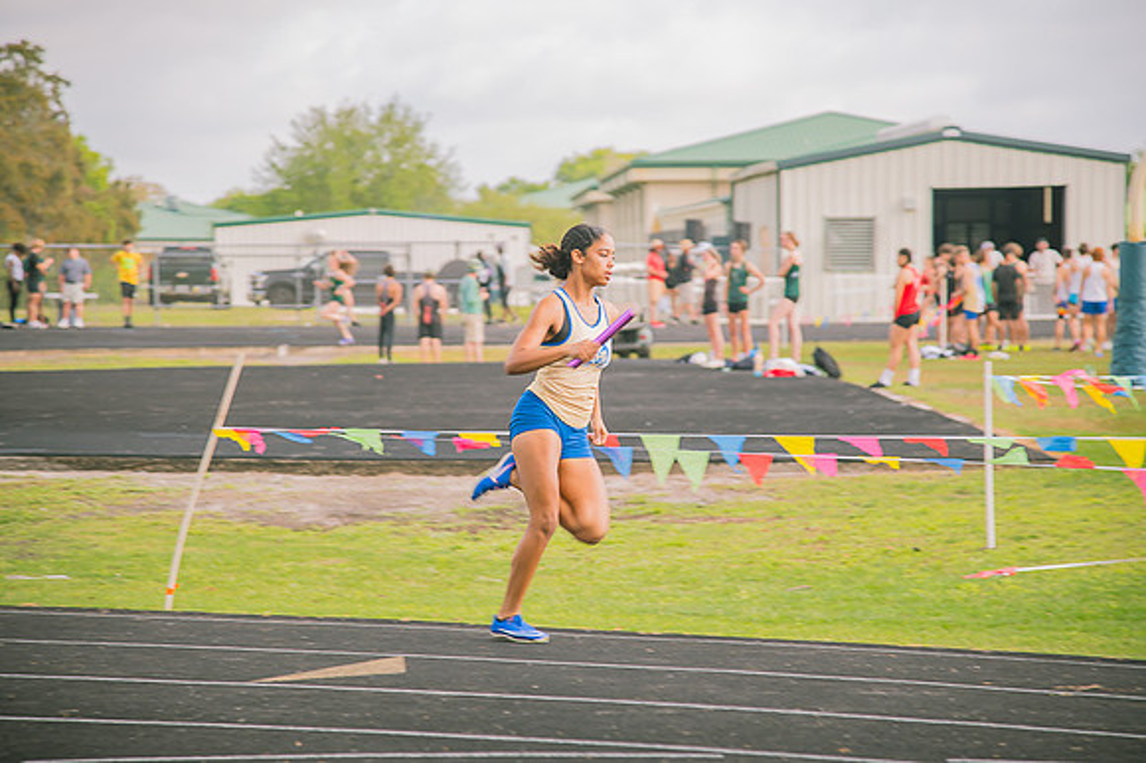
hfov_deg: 17.1
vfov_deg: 11.4
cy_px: 382
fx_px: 3818
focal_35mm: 120
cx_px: 573
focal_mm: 120
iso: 200
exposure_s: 1/200
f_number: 4
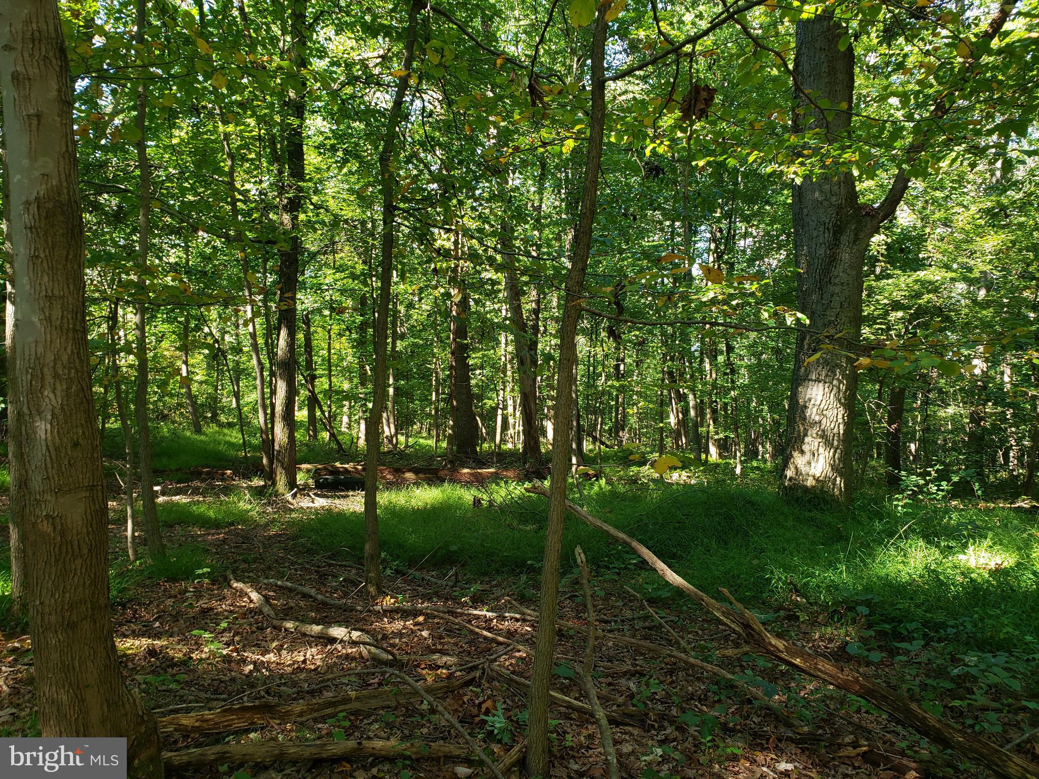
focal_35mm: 26
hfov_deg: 67.3
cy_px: 390
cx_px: 520
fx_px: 780
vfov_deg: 53.1
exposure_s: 1/60
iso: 64
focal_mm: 4.3
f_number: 2.4
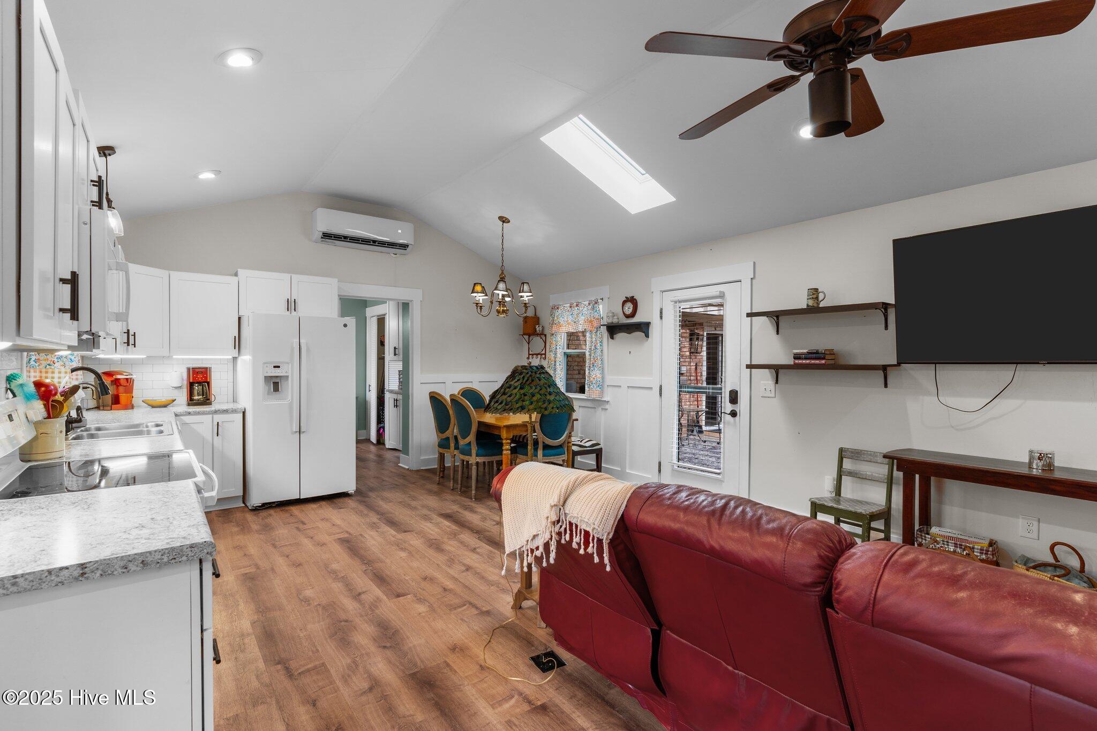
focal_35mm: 17
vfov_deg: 70.4
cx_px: 548
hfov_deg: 93.3
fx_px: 518
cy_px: 366
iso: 160
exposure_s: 1/1.25
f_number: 7.1
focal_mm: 17
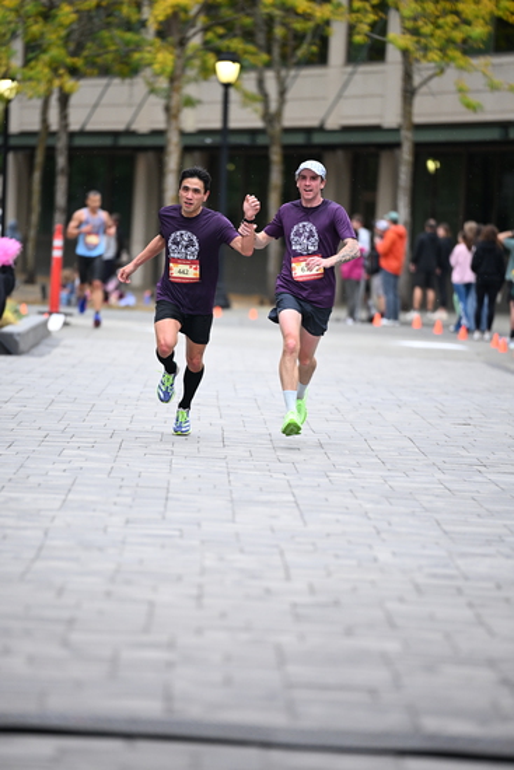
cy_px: 385
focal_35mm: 200
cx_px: 257
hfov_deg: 6.9
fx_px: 4280
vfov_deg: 10.3
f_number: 2.8
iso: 1250
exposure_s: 1/1250
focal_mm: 200
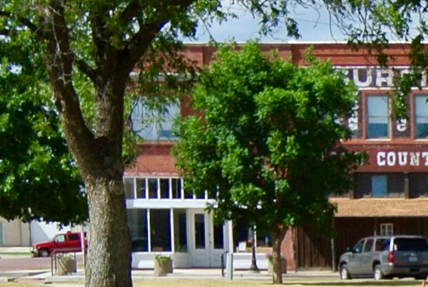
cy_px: 599
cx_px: 691
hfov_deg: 9.5
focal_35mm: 208
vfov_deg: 6.4
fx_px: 2477
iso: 100
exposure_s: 1/800
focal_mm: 14.4
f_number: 5
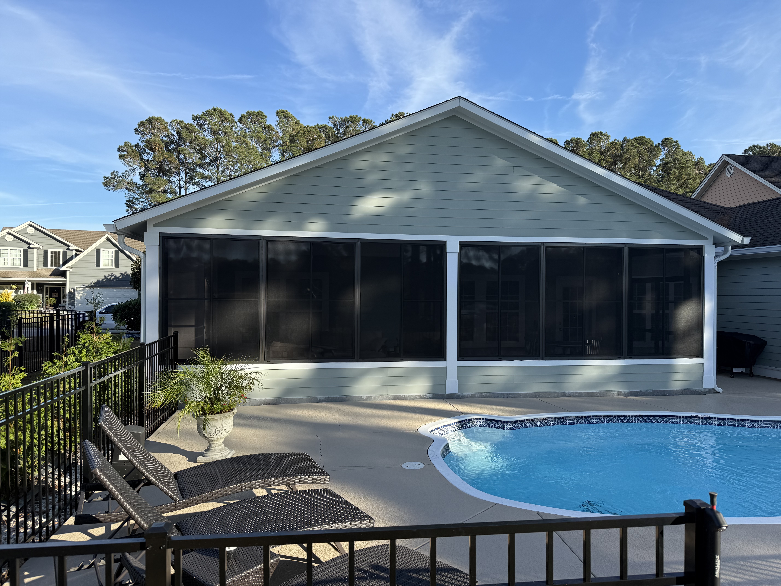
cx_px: 390
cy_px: 293
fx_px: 541
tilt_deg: +0.3
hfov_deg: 71.6
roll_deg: -0.2
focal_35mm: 24
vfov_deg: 56.8
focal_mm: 6.76
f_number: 1.78
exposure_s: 1/1949
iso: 80
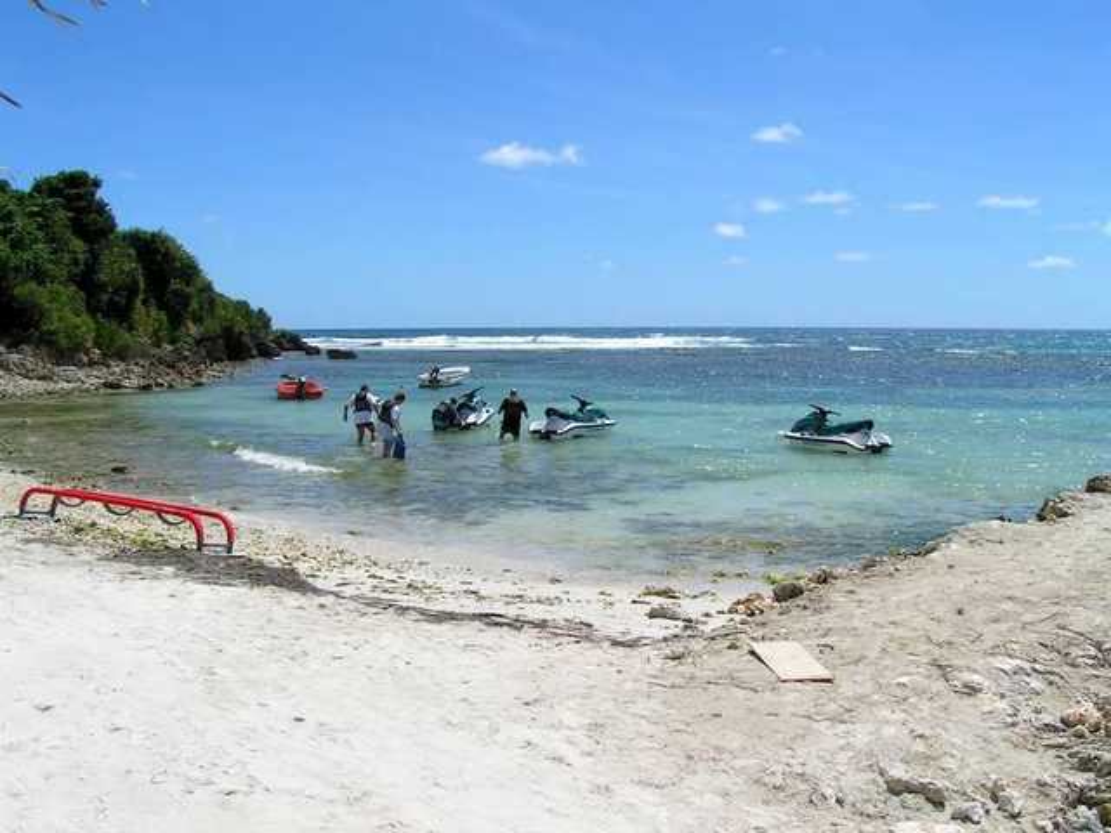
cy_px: 416
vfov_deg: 37.7
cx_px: 556
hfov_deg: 49.0
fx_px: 1220
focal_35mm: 38
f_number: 5.6
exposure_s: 1/800
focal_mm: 5.8
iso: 50
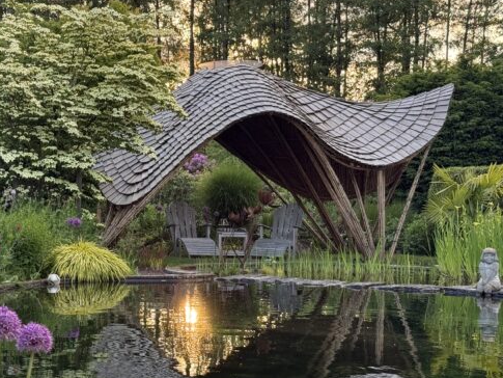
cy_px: 207
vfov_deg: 19.4
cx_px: 179
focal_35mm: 76
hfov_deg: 25.6
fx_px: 1105
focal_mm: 6.76
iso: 100
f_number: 1.78
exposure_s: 1/254
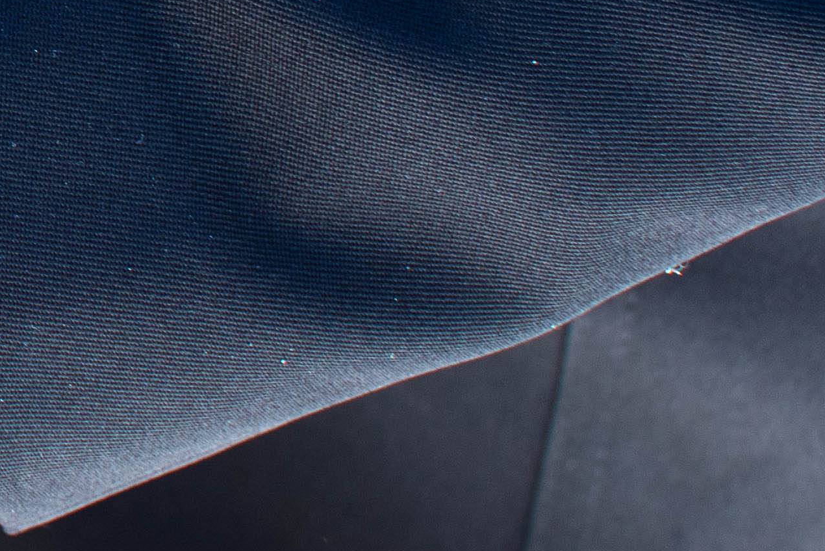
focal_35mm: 228
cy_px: -549
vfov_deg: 5.9
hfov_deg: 8.5
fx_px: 5225
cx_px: -906
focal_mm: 35
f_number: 4.8
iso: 100
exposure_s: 1/250
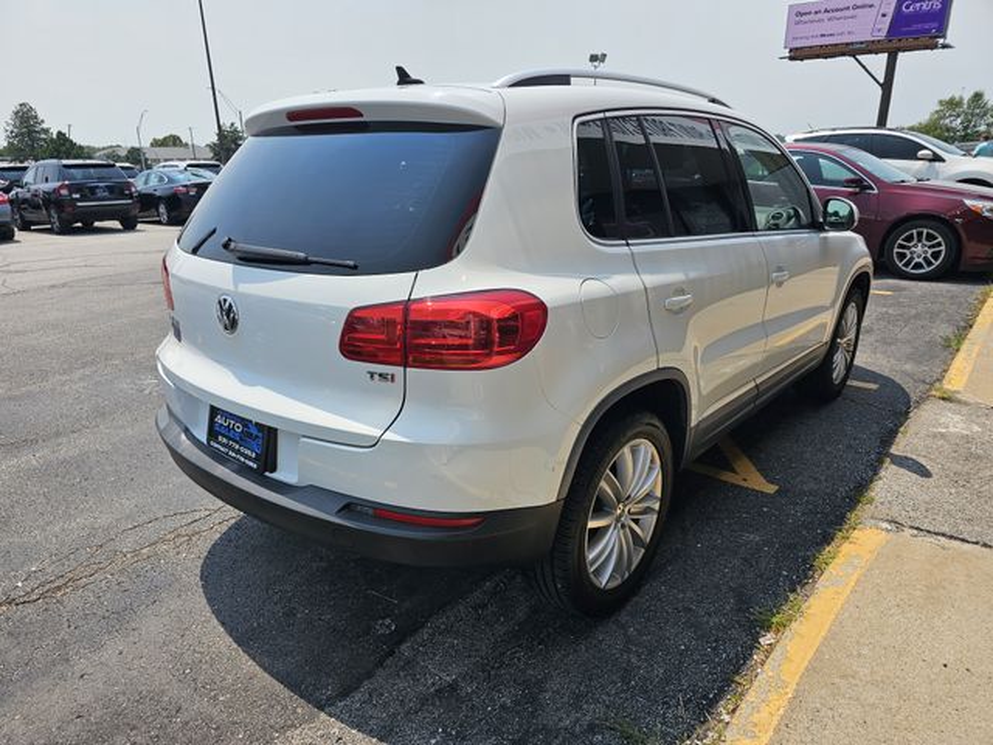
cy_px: 372
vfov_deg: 58.9
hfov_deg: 73.9
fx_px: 660
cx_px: 496
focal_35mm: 23
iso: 10
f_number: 1.7
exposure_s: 1/968
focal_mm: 6.3
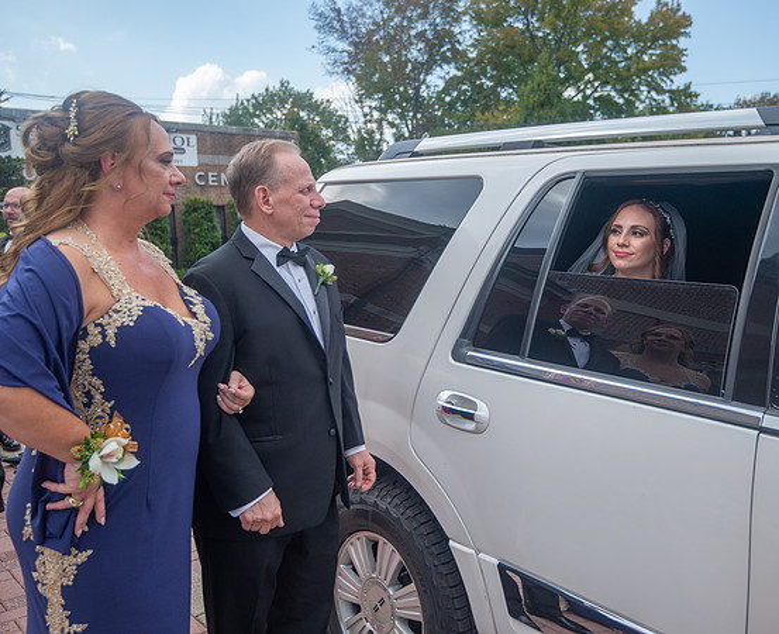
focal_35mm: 35
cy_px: 317
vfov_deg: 42.3
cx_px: 446
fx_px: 820
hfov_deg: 50.6
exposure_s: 1/1250
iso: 400
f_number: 4
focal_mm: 31
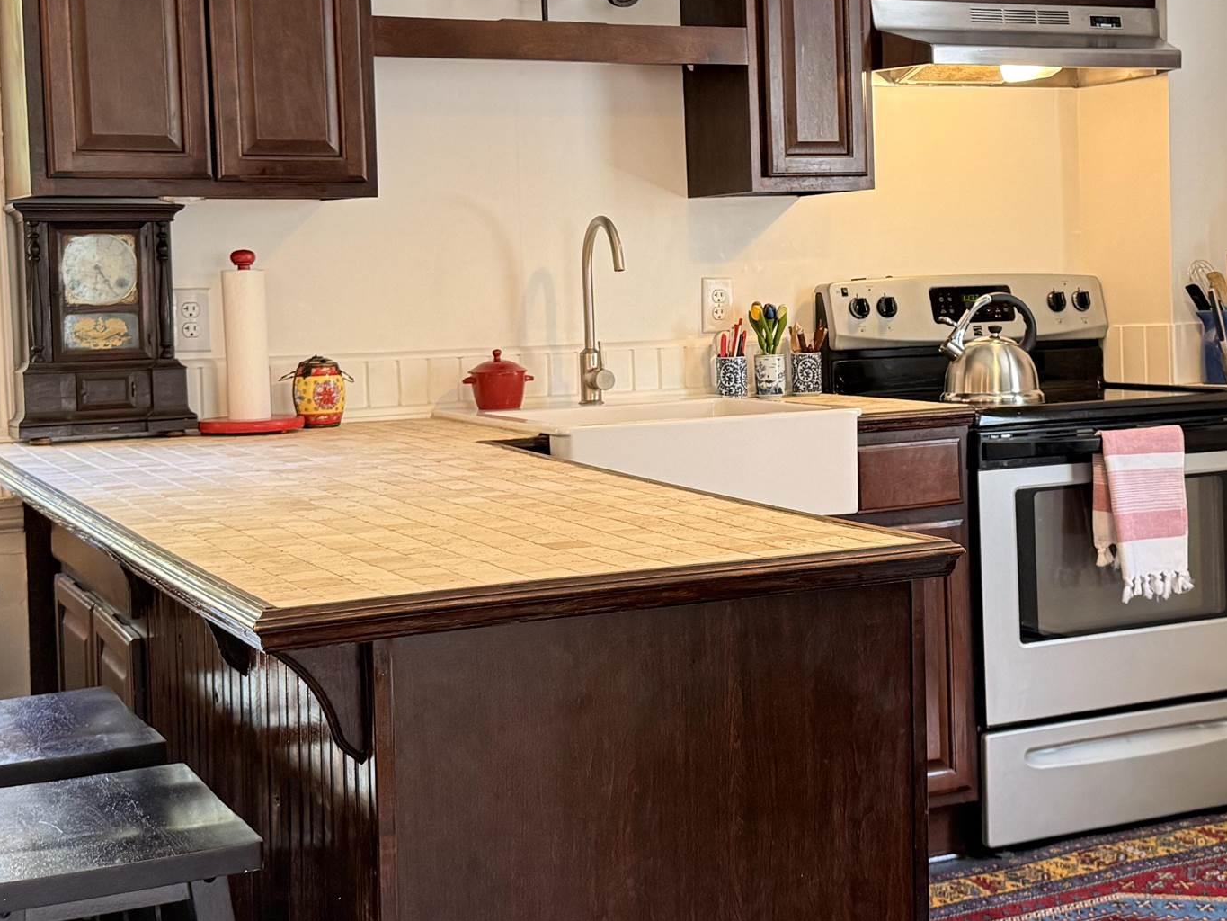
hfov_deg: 35.4
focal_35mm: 54
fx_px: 1914
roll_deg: +2.2
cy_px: 375
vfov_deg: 27.0
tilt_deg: -2.3
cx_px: 743
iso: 320
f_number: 1.78
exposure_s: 1/60
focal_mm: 6.76
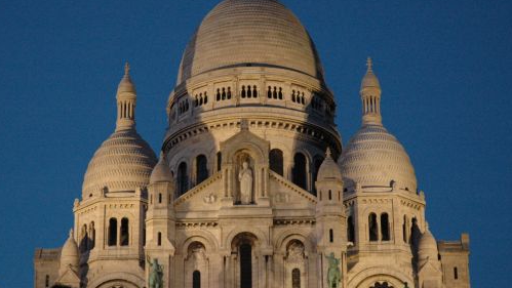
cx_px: 260
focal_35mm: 125
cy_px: 124
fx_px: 1694
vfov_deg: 9.7
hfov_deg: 17.2
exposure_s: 1/20
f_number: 4.5
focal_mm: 55
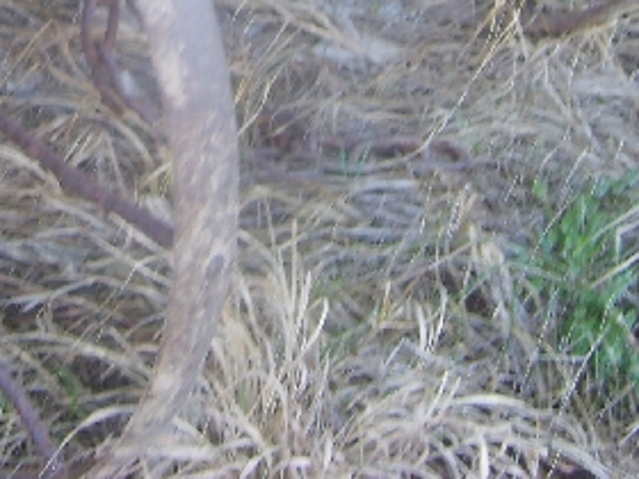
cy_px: -196
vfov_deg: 14.0
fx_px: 1846
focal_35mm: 100
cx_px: 173
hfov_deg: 19.5
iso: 96
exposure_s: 1/30
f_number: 2.8
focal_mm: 5.8
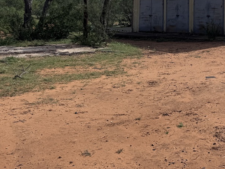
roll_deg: -0.5
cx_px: 253
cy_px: 3
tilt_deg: +1.0
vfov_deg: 24.6
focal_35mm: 57
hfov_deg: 30.0
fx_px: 371
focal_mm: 6.76
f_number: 1.78
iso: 80
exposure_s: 1/10417
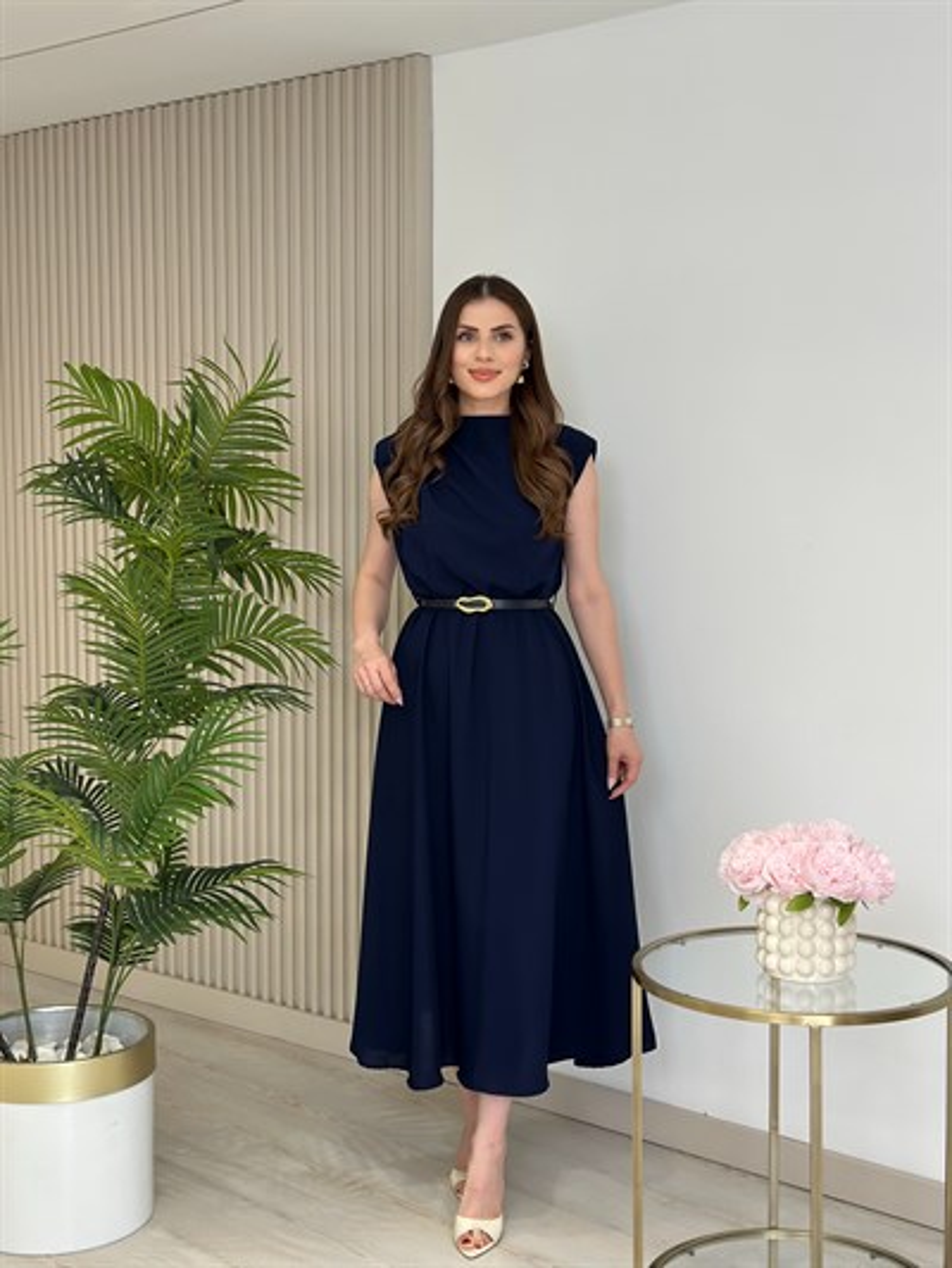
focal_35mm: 48
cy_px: 634
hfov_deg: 30.3
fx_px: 1759
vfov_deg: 39.6
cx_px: 476
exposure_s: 1/249
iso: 80
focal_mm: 6.86
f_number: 1.78
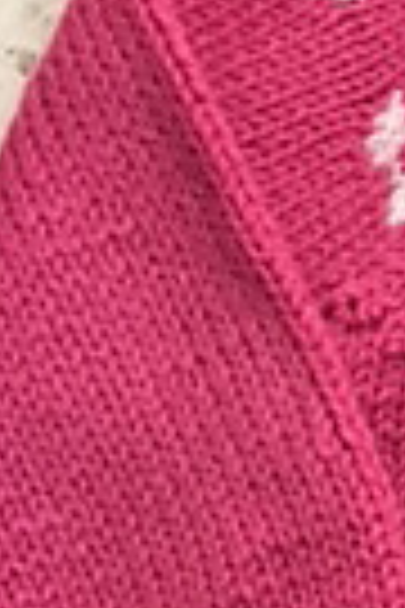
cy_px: 603
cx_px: 1022
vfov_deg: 14.1
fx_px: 2413
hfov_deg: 8.6
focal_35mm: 143
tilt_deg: -80.5
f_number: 2.2
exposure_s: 1/33
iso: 160
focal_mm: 4.15
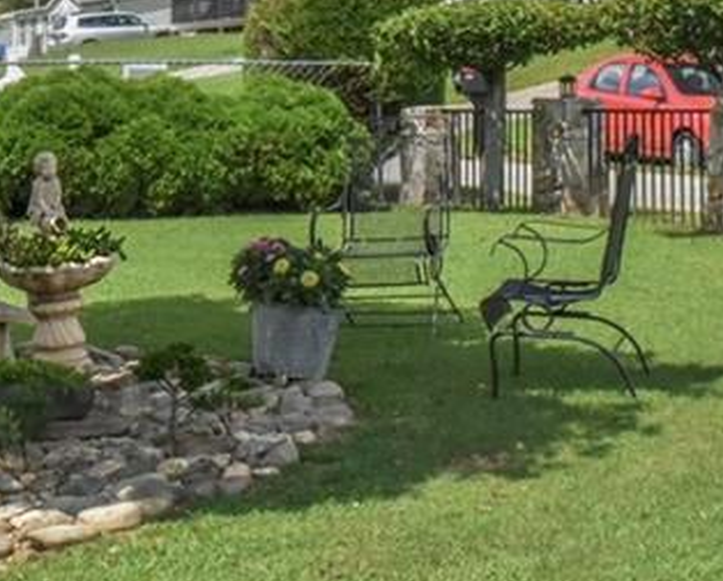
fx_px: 2292
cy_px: 77
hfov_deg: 17.9
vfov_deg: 14.3
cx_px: 230
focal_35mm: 107
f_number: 22
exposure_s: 1/500
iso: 4000
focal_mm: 35
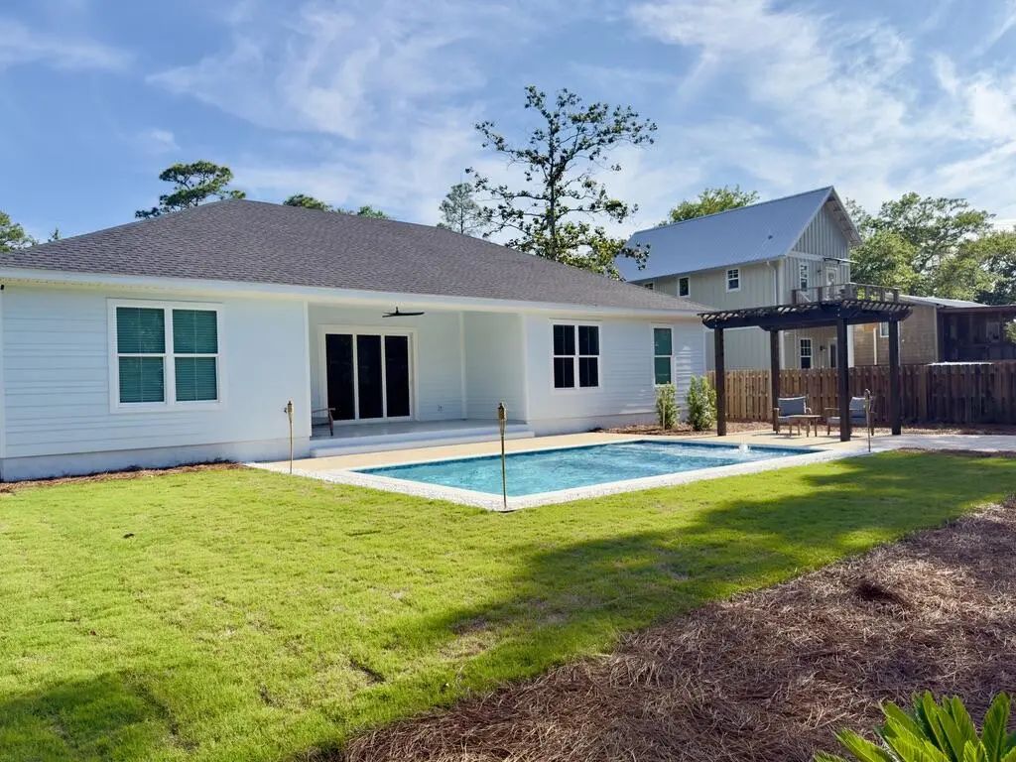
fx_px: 734
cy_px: 381
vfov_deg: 54.9
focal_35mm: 25
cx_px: 508
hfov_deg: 69.4
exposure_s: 1/5618
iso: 80
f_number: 1.78
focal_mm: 6.76
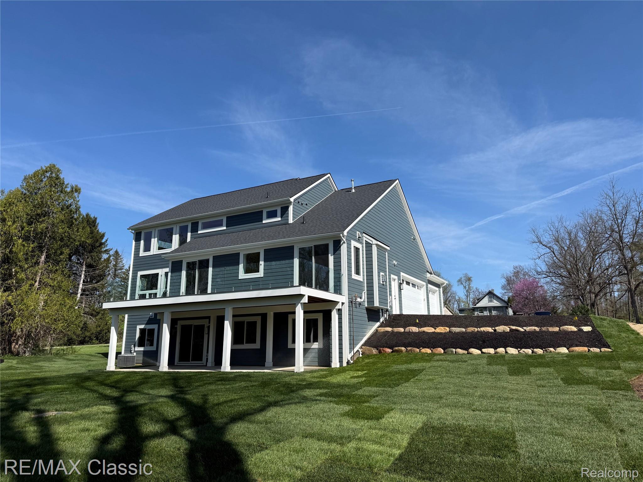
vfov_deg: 56.8
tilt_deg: +14.5
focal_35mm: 24
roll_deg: +0.6
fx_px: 446
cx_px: 322
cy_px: 241
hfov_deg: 71.6
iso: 80
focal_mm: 6.76
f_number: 1.78
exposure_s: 1/4975
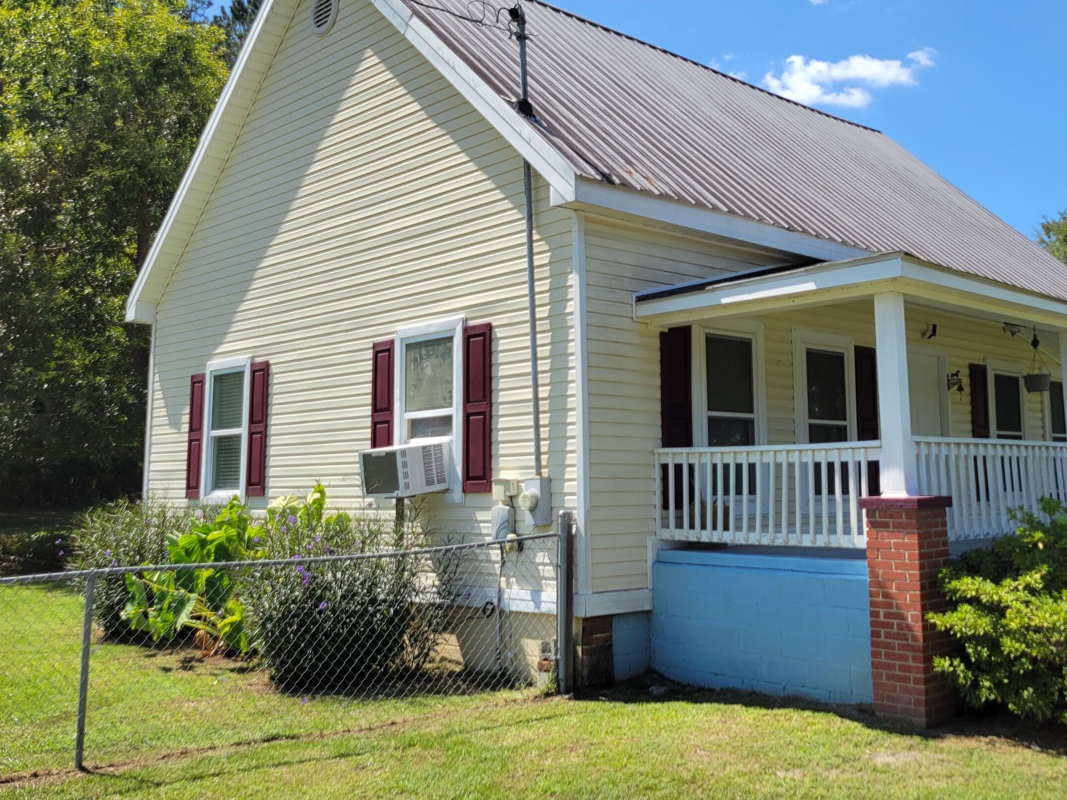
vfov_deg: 38.6
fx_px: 1140
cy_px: 356
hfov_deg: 49.6
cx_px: 678
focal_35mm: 37
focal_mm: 5.4
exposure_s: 1/1756
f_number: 1.8
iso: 40
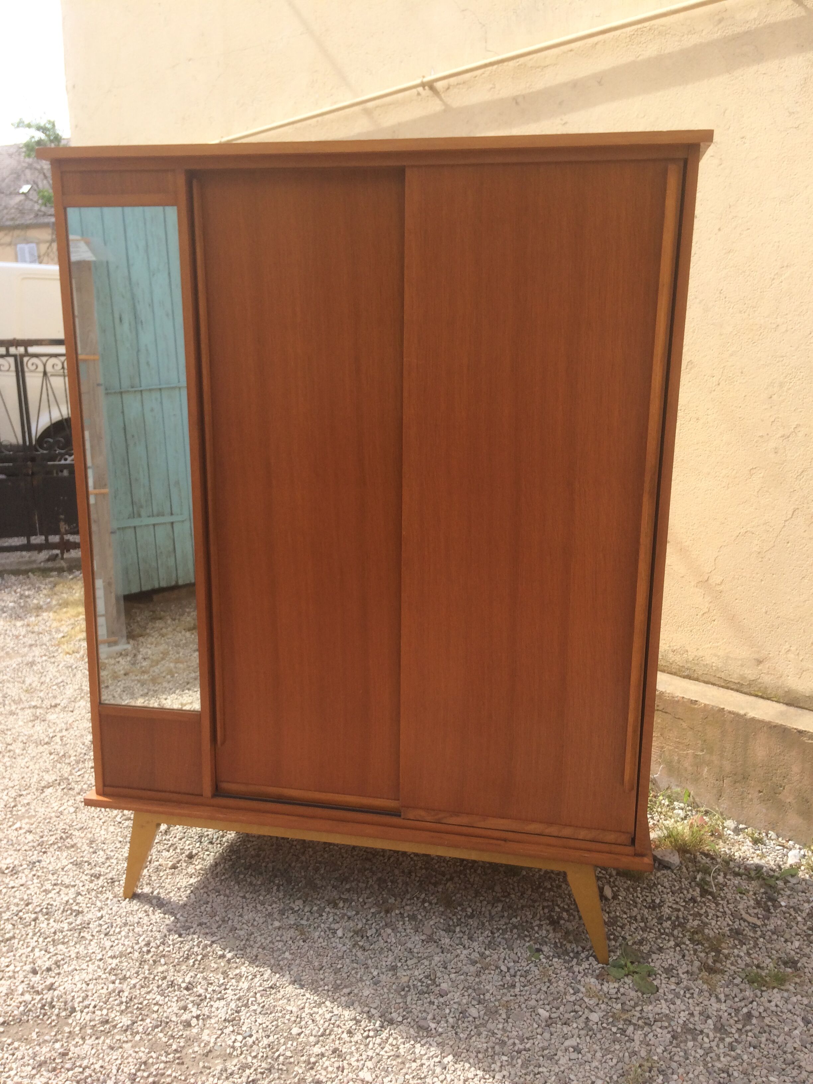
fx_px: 908
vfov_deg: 61.7
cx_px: 406
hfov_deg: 48.2
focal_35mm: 29
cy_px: 542
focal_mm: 4.15
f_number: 2.2
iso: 32
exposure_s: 1/912
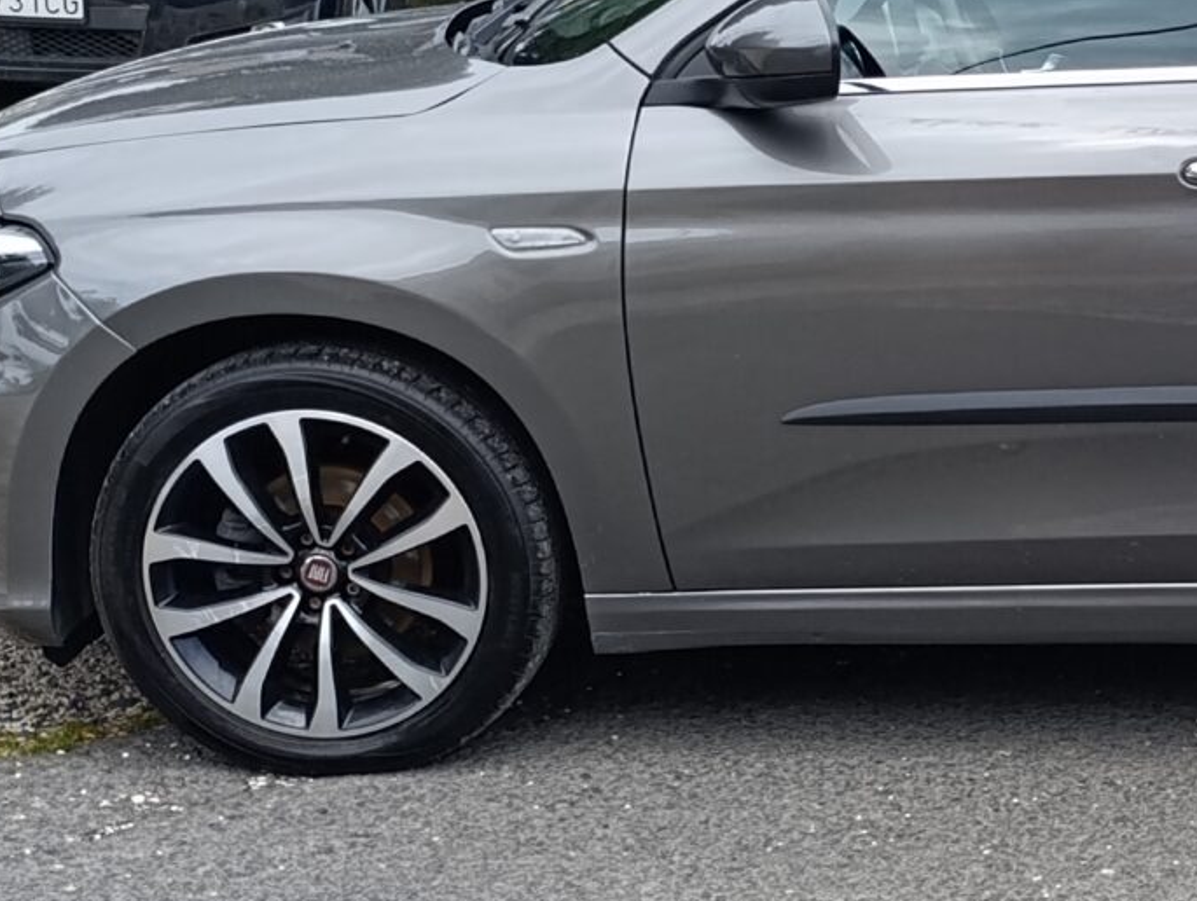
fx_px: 2979
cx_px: 1347
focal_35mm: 86
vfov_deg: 17.2
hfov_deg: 21.5
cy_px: 445
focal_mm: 6.14
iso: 50
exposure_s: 1/309
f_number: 1.6
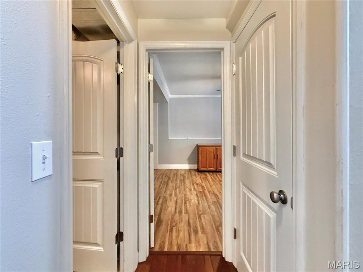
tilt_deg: -1.9
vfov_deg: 85.7
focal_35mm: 14
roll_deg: +0.5
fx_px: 147
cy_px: 136
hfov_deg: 102.1
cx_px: 182
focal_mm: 2.22
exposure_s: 1/60
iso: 800
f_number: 2.2
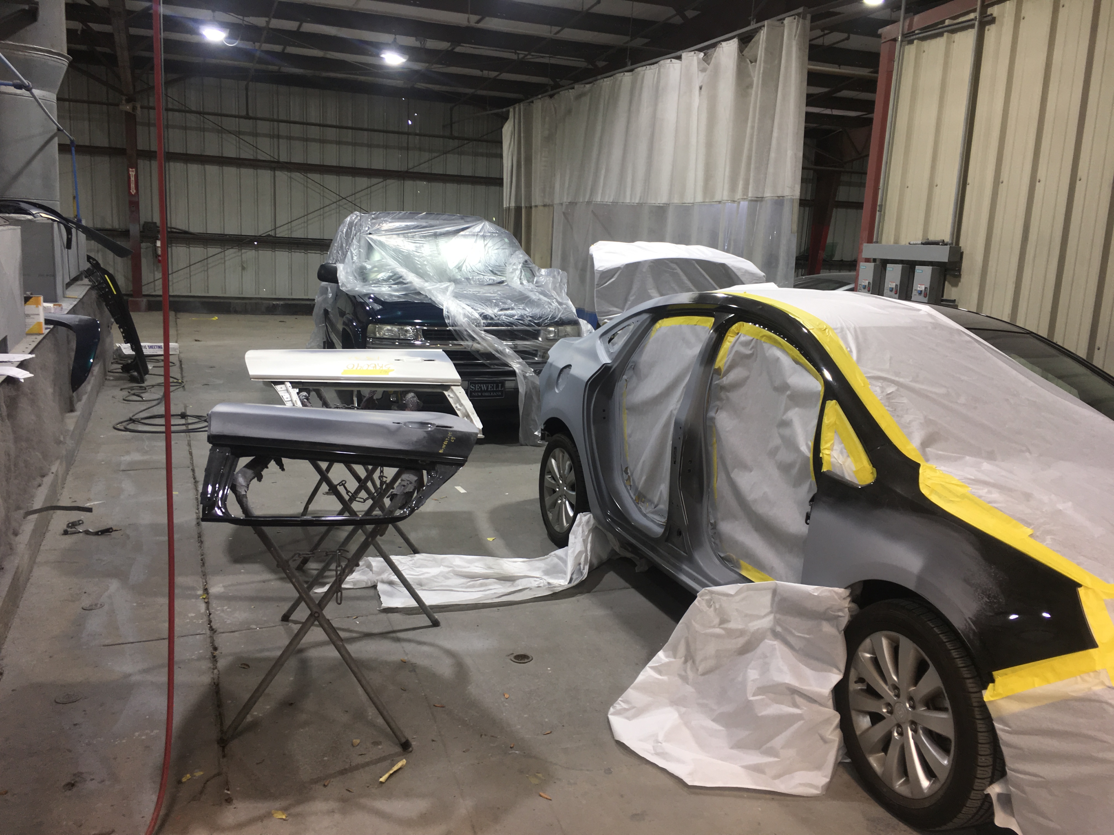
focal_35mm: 29
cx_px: 557
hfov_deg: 61.7
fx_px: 933
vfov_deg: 48.2
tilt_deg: -9.4
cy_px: 418
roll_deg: -3.2
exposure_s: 1/30
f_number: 2.2
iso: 25
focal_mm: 4.15
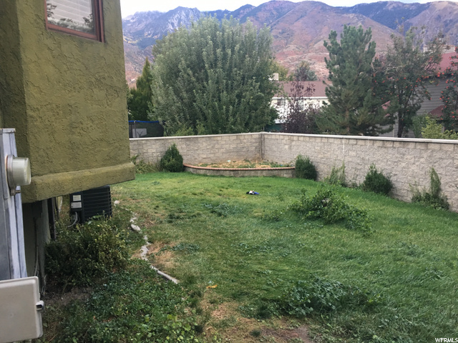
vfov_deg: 48.2
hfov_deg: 61.7
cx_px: 229
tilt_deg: -6.3
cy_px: 172
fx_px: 384
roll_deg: +1.8
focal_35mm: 29
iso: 80
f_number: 2.2
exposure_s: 1/30
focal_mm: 4.15
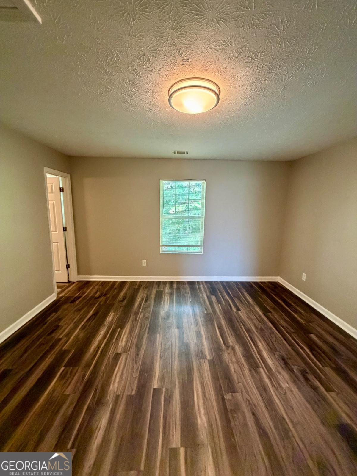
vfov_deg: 102.1
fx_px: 193
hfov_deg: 85.7
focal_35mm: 14
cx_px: 178
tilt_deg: -10.3
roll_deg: -0.8
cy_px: 238
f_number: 2.2
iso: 640
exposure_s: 1/60
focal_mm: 2.22
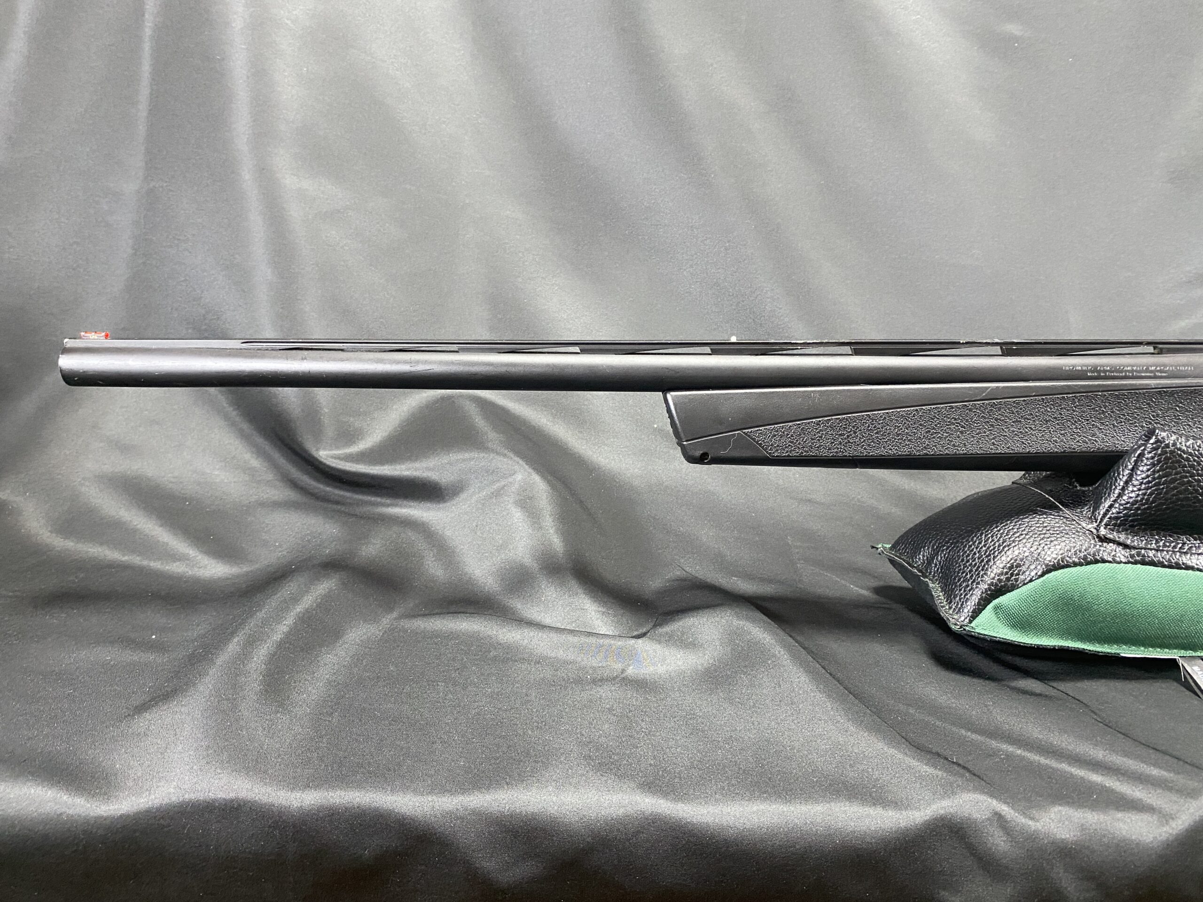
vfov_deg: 53.1
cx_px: 602
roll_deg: -1.0
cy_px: 451
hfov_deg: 67.3
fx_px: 904
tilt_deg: -13.7
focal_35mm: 26
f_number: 1.8
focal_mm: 4.25
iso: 400
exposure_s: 1/60
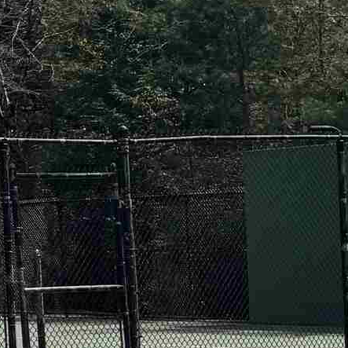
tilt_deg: +0.0
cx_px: -612
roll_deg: +0.7
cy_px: 246
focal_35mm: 147
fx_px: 1672
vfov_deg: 11.9
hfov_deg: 9.8
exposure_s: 1/6410
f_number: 1.78
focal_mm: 6.76
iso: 80
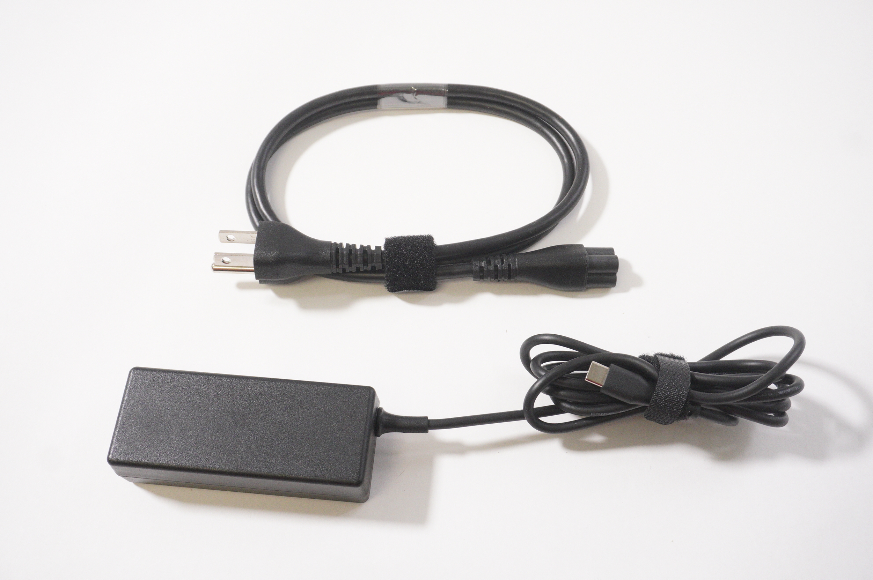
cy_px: 290
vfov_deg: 35.4
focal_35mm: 38
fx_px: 909
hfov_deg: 51.3
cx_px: 436
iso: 2000
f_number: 5.6
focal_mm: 25
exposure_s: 1/200
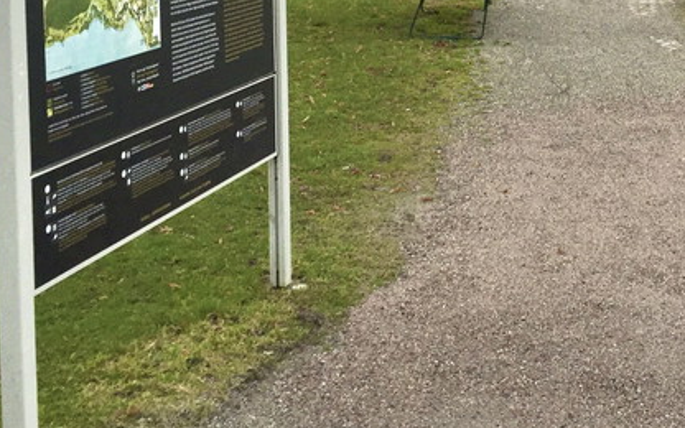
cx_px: 669
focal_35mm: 71
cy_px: -30
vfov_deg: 17.8
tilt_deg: -3.9
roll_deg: +1.1
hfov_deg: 27.5
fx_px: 1325
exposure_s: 1/286
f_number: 2.2
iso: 32
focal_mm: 4.15
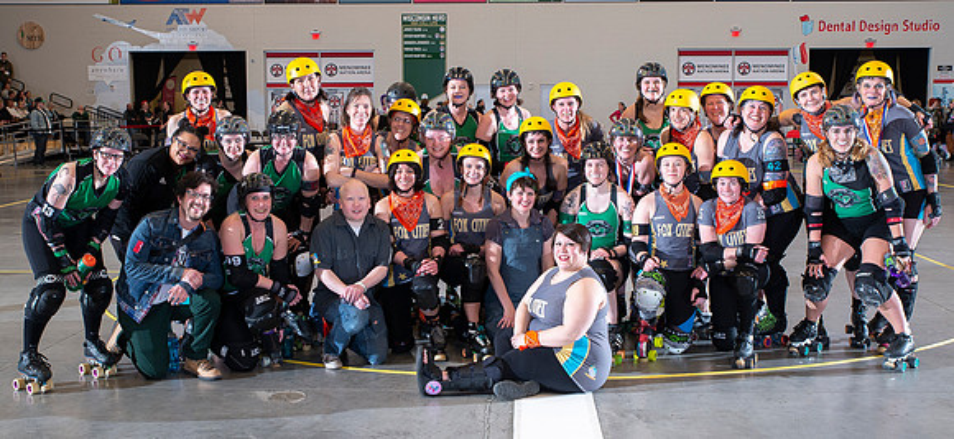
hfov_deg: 47.5
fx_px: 1085
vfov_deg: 22.9
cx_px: 488
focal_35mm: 45
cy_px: 213
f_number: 7.1
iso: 640
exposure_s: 1/160
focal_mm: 36
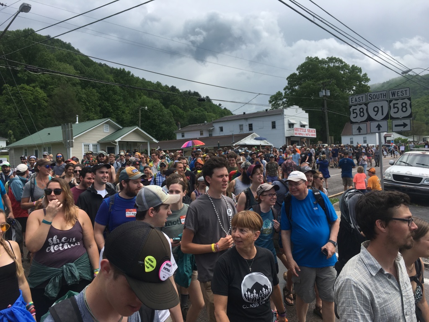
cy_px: 161
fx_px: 359
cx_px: 214
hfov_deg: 61.7
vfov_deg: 48.2
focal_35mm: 29
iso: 25
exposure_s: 1/1479
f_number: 2.2
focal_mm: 4.15
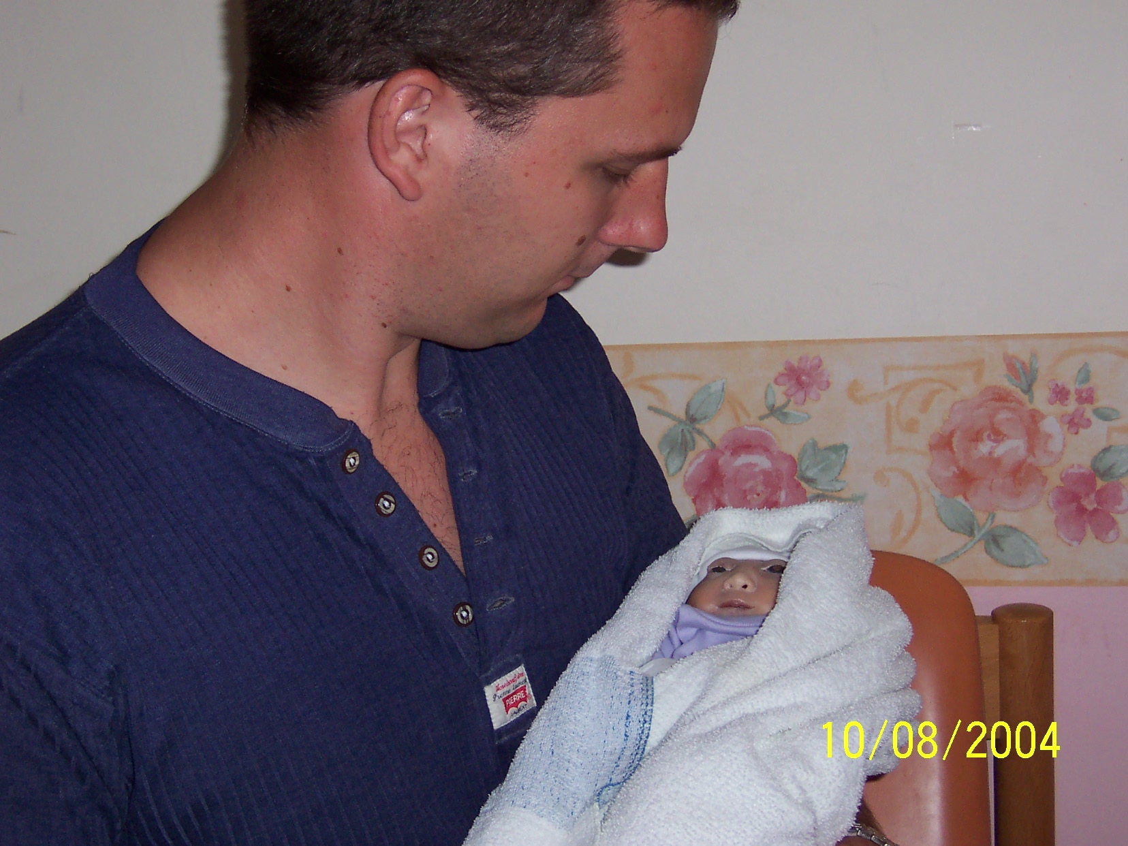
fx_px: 2705
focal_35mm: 83
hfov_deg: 23.6
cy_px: 423
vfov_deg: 17.8
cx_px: 564
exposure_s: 1/90
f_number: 4
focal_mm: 12.8
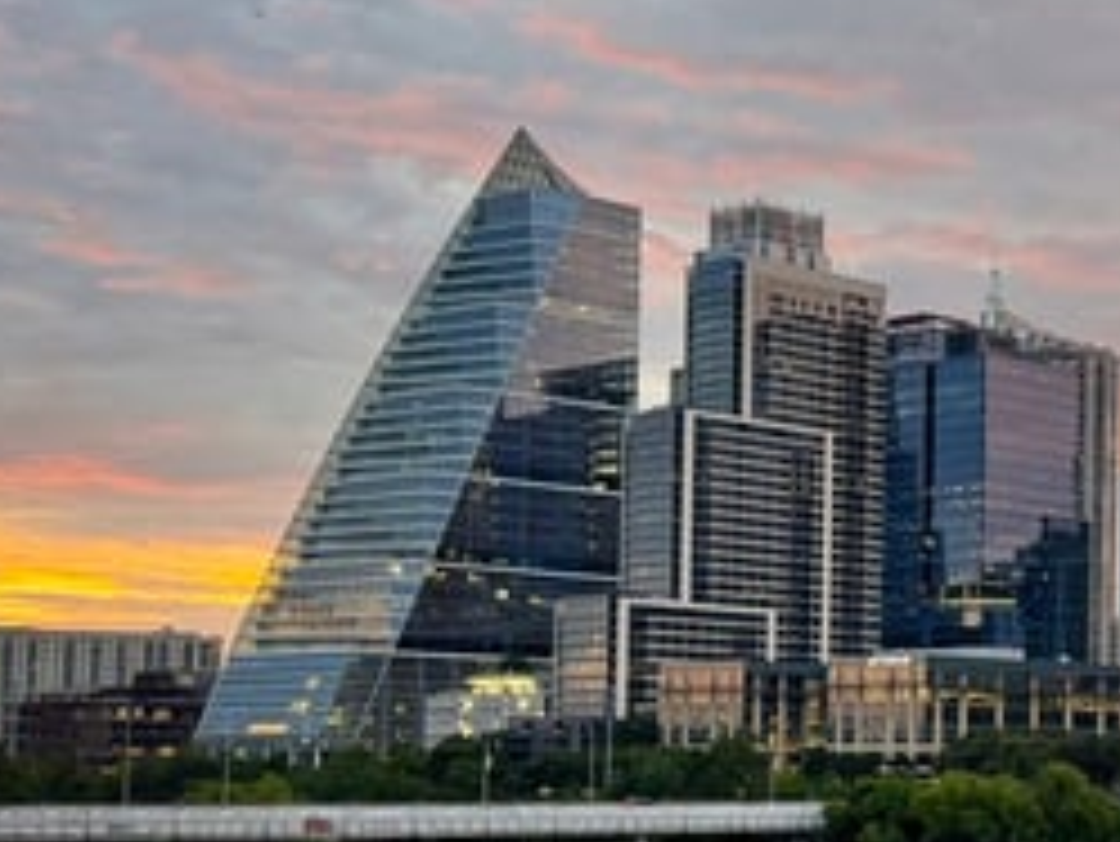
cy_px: 666
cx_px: 1408
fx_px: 2395
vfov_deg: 19.7
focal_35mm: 74
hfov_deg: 23.6
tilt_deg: +2.1
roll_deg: -0.5
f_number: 1.78
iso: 200
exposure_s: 1/114
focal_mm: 6.76
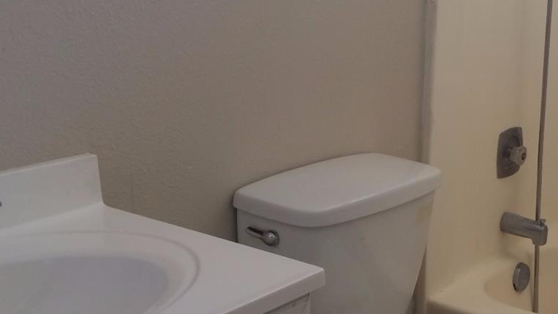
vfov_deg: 19.4
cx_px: 496
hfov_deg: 32.3
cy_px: 181
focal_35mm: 62
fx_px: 917
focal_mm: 4.15
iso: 80
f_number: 2.2
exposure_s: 1/30
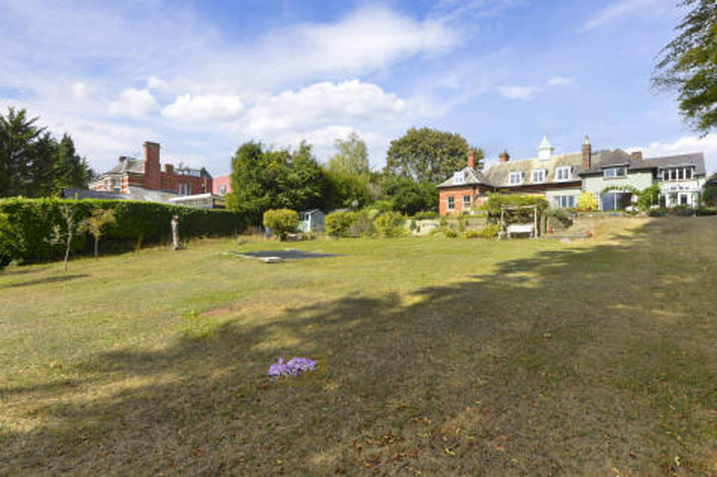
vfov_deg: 73.7
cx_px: 358
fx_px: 319
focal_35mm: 16
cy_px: 238
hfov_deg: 96.8
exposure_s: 1/60
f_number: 18
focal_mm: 16
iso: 400
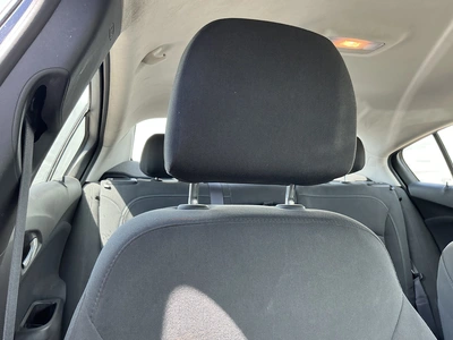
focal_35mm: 28
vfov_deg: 49.7
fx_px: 366
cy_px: 170
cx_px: 226
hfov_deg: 63.4
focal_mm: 3
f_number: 1.8
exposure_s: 1/122
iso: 50
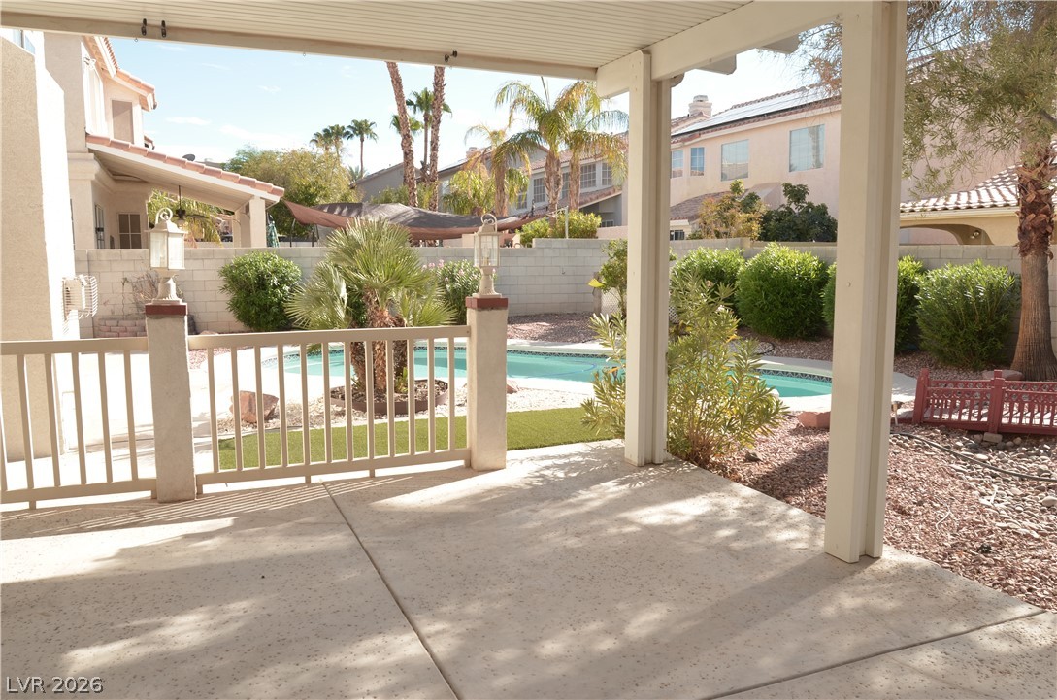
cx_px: 528
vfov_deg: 47.7
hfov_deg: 67.5
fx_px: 791
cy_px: 350
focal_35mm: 27
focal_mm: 18
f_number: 7.1
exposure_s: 1/200
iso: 200
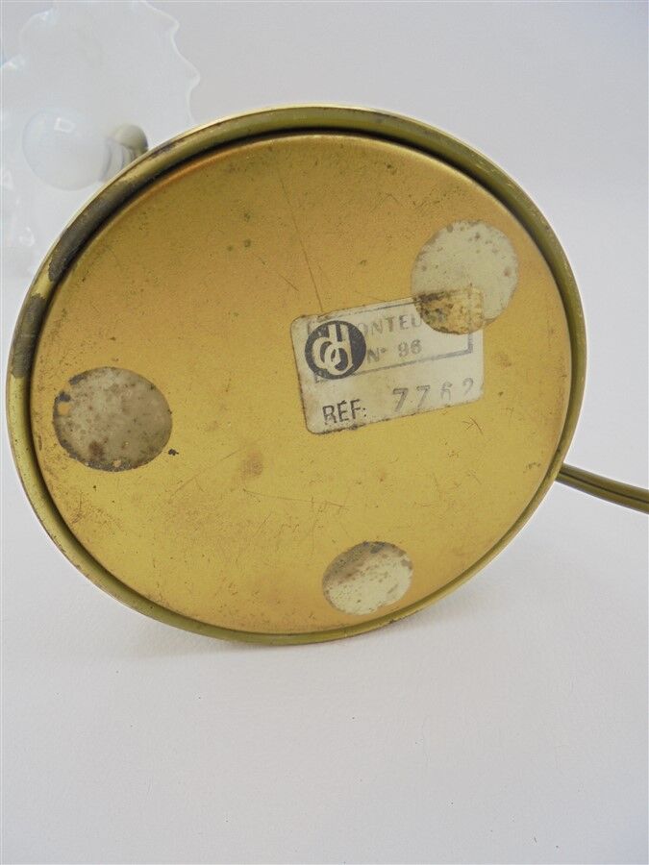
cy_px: 432
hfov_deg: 53.1
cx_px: 324
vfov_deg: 67.3
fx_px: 650
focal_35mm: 26
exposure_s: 1/40
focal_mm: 4.6
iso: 100
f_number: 3.5
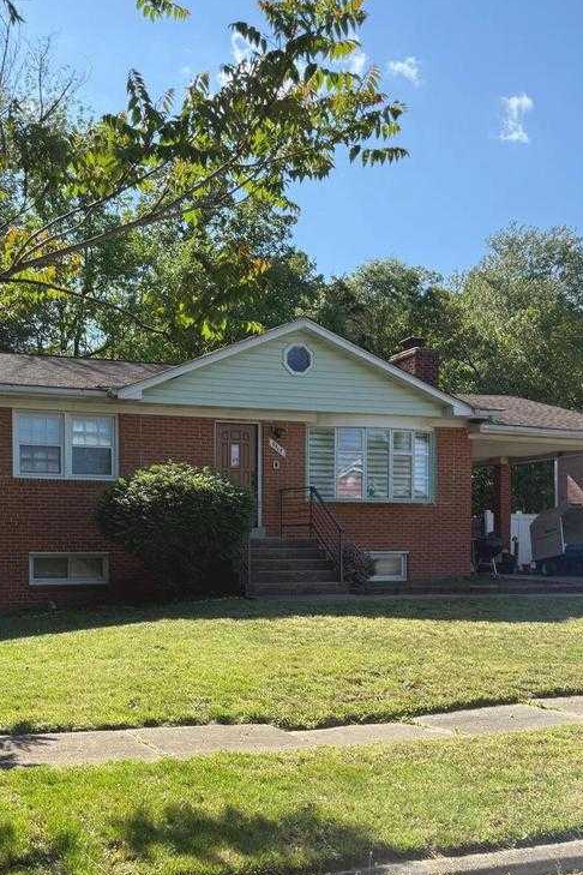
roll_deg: -0.4
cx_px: 169
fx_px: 899
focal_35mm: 37
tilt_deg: -1.1
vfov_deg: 51.1
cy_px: 567
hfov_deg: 35.4
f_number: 1.78
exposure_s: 1/3425
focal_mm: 6.76
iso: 100
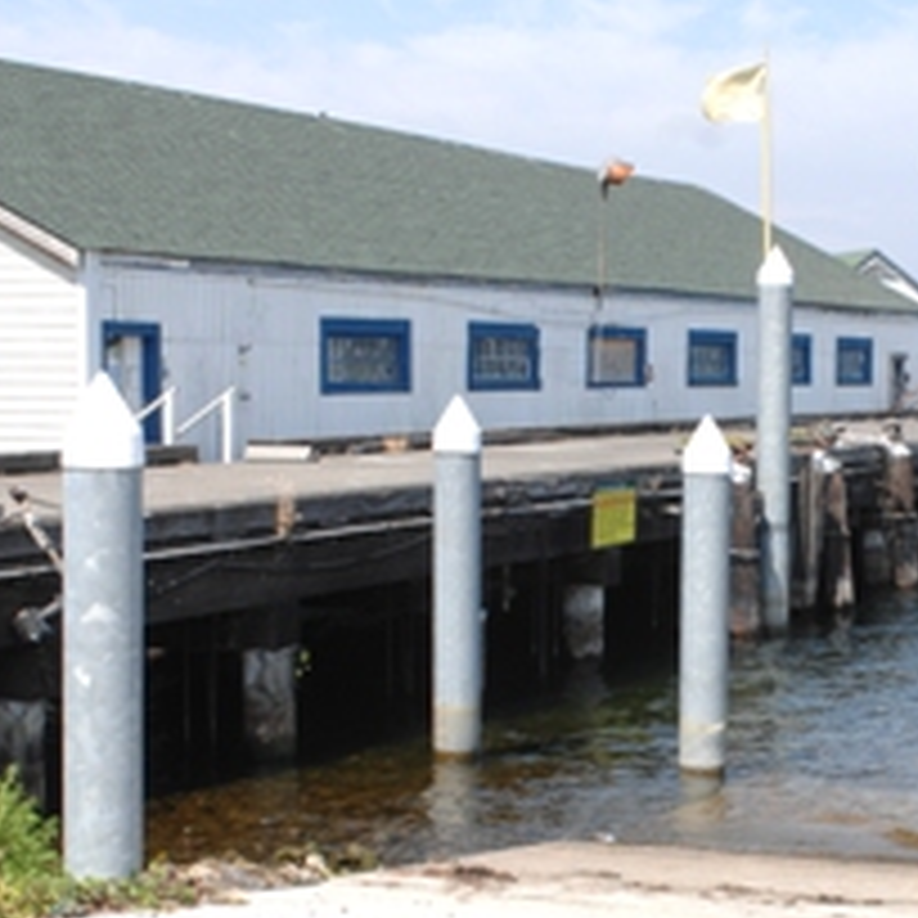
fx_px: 2520
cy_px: 677
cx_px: 724
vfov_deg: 20.5
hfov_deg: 20.4
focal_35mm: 84
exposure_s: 1/250
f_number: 8
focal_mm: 28
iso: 200
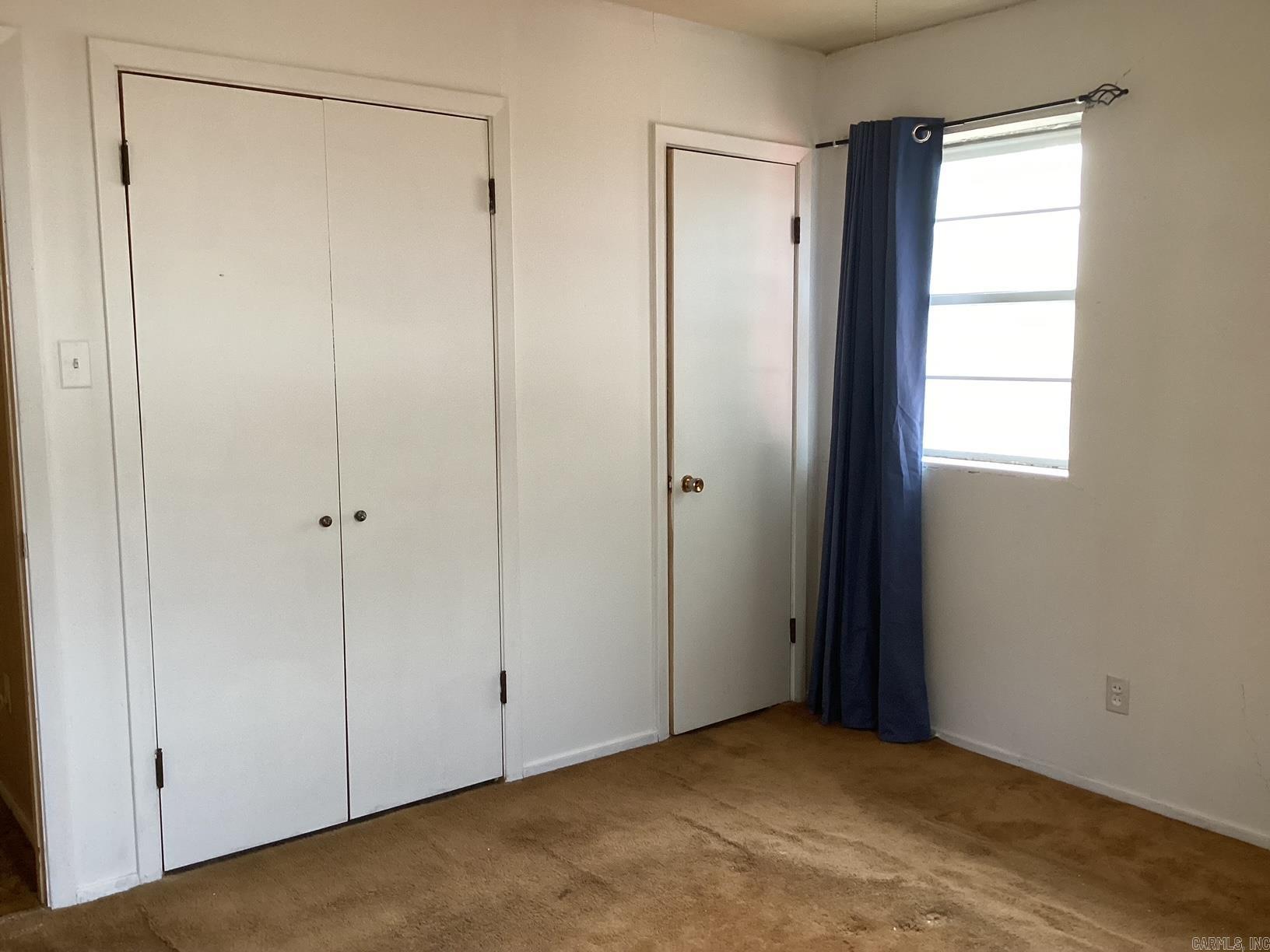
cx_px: 635
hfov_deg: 58.4
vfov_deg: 45.4
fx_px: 1137
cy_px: 476
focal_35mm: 31
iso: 200
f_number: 2.4
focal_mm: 3.3
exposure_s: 1/60
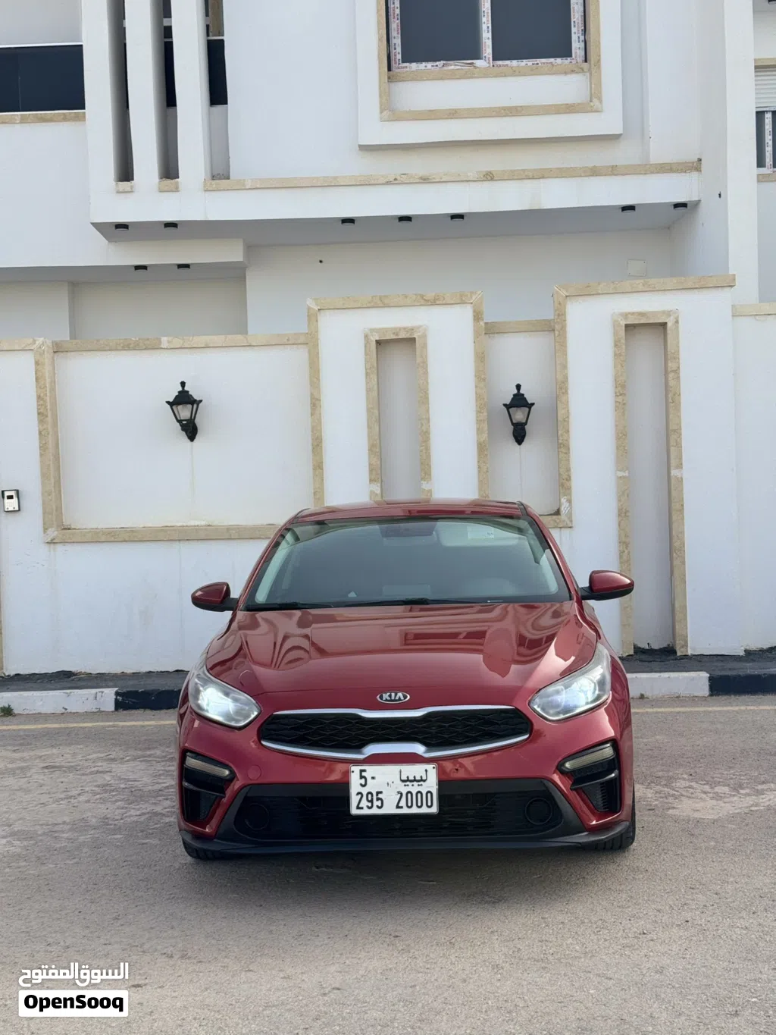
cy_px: 518
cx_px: 388
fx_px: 1434
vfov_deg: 39.7
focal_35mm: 48
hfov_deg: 30.3
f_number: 1.78
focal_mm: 6.76
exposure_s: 1/2415
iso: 64
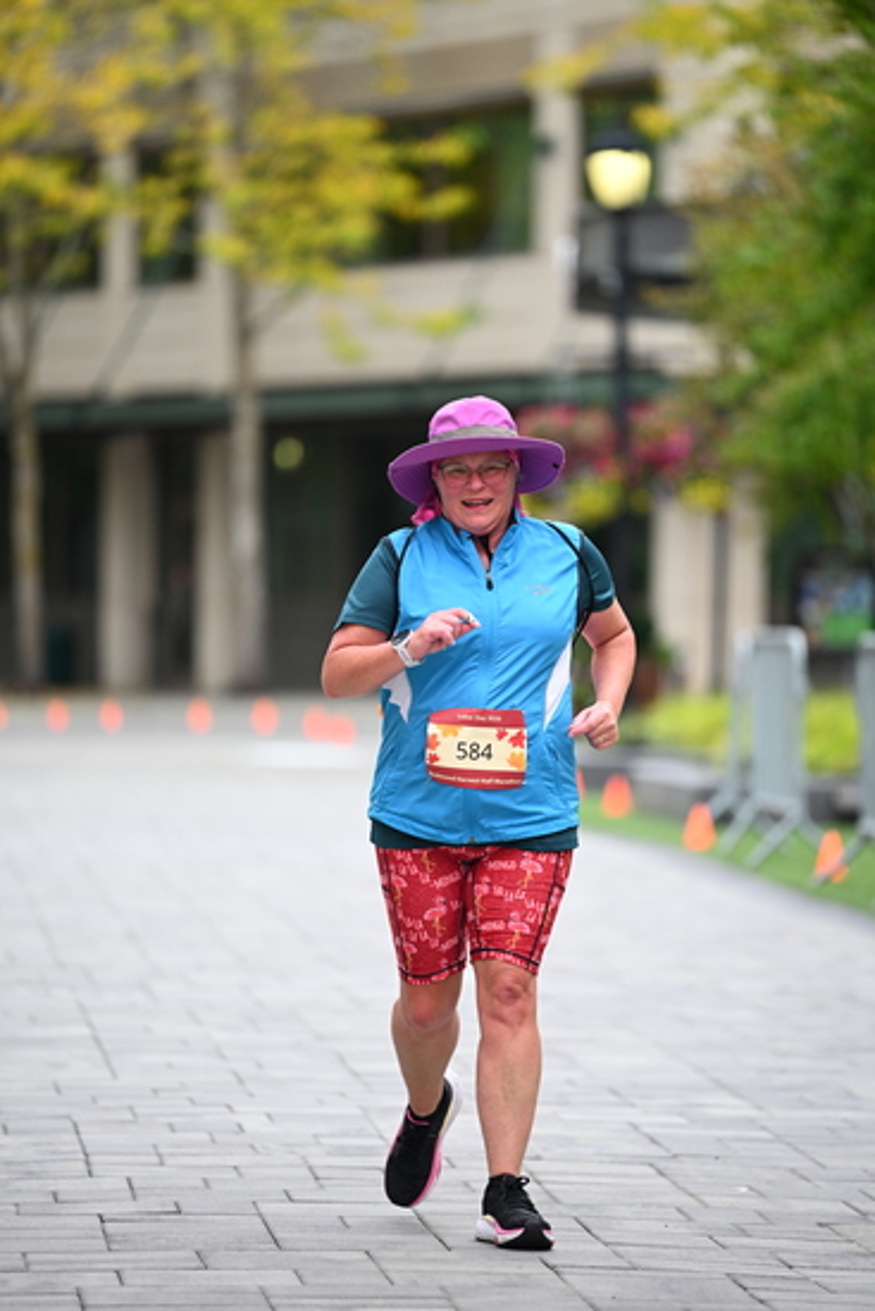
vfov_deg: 10.3
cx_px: 438
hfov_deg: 6.9
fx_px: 7287
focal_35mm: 200
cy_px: 656
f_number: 2.8
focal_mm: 200
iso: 640
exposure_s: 1/1600
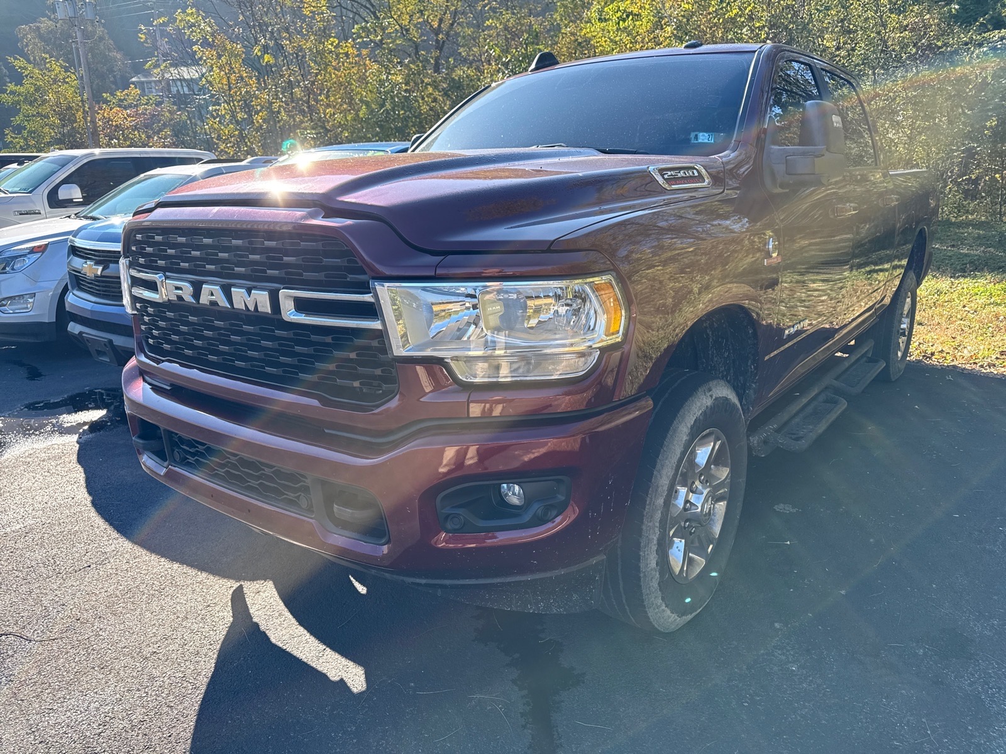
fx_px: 697
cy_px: 377
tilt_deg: -13.6
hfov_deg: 71.6
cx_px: 503
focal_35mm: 24
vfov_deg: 56.8
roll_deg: +0.8
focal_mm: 6.76
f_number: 1.78
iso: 100
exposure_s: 1/1361
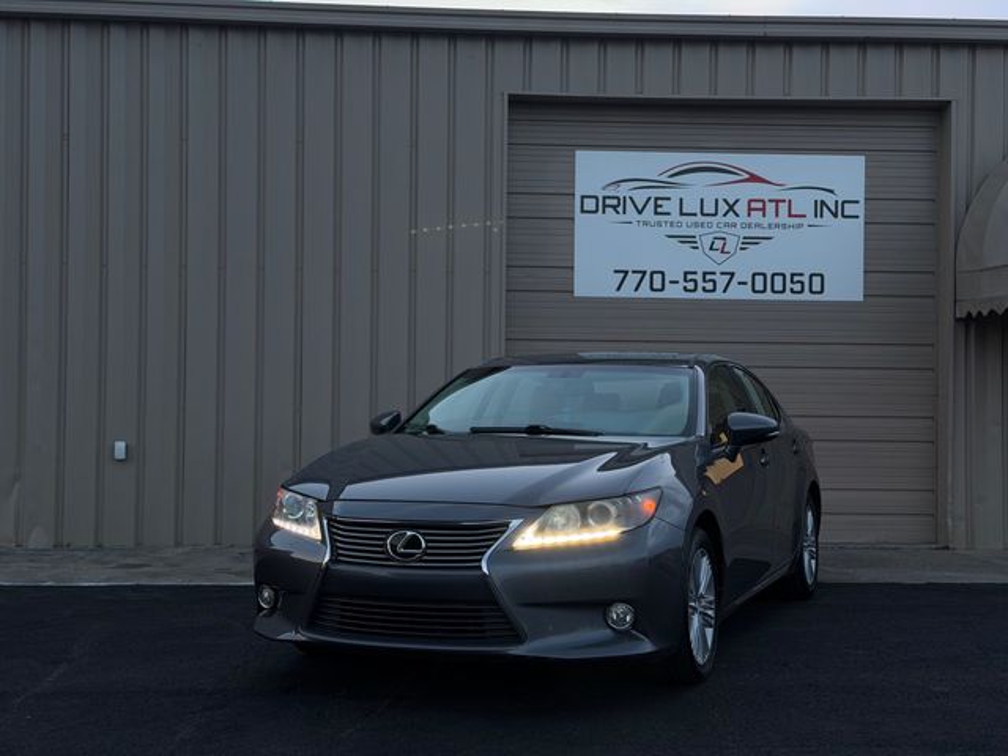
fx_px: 1398
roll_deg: -0.4
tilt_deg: +1.4
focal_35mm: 48
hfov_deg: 39.7
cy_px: 378
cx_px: 504
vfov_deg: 30.3
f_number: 1.78
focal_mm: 6.76
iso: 100
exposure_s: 1/112
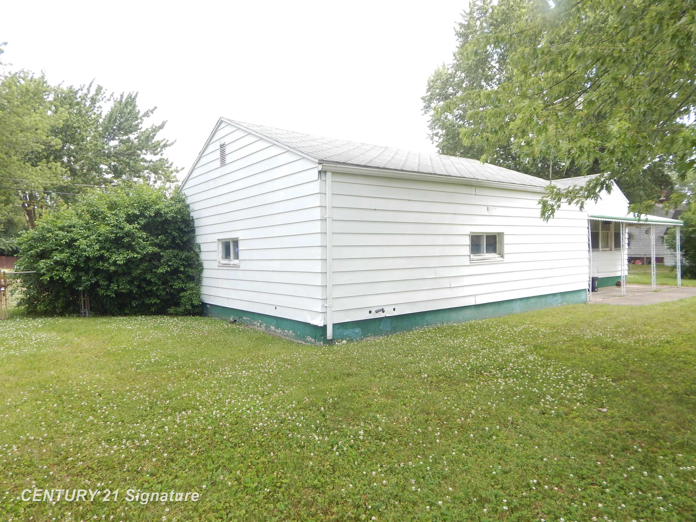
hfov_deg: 76.4
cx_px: 348
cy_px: 261
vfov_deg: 61.1
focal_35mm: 22
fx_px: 442
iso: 125
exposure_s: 1/320
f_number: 3
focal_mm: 4
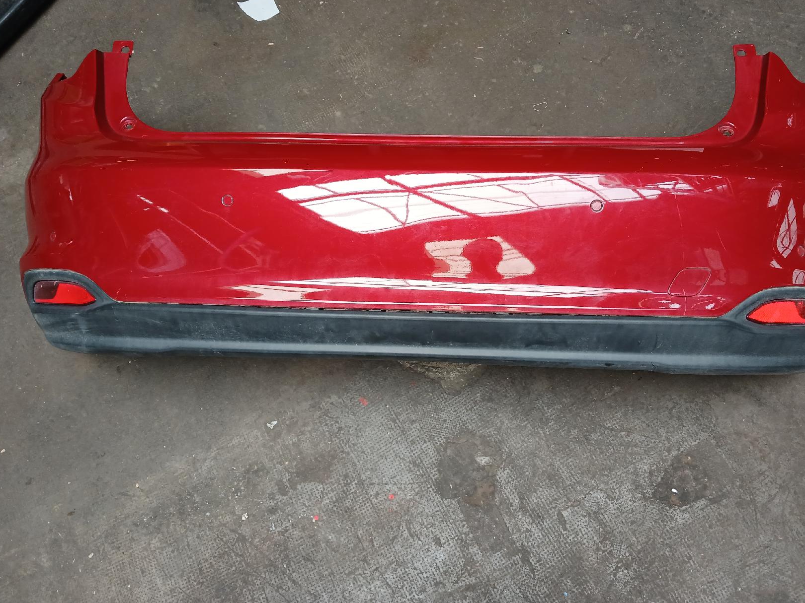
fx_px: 698
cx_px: 435
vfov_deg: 46.8
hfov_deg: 59.9
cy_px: 291
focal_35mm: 30
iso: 100
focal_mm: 3.98
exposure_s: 1/50.3
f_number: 1.8
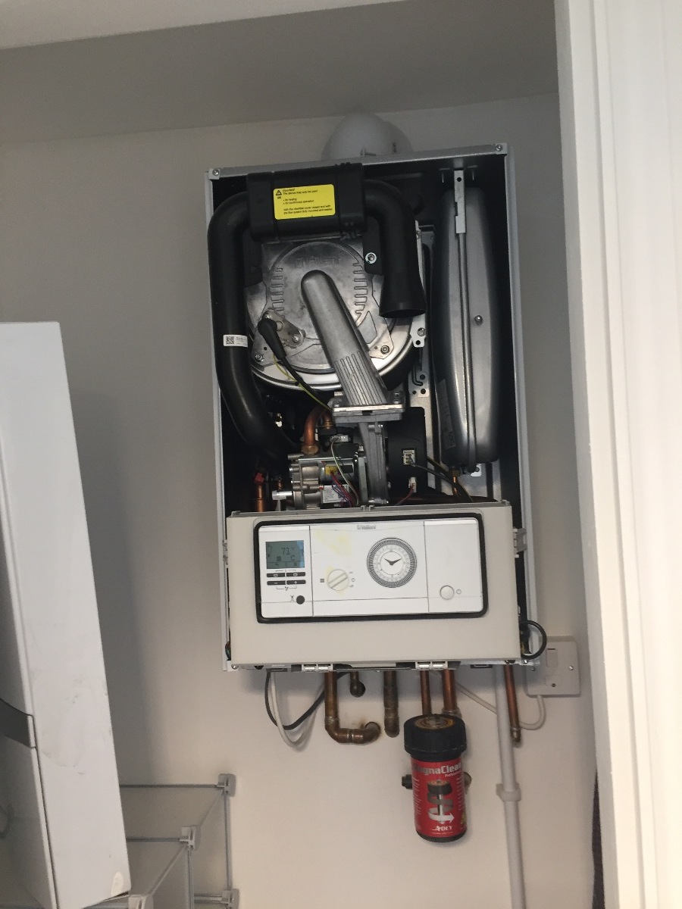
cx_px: 341
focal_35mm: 29
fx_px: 762
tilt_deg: +4.3
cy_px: 454
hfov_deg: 48.2
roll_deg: +1.0
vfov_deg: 61.7
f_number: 2.2
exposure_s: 1/33
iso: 125
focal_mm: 4.15
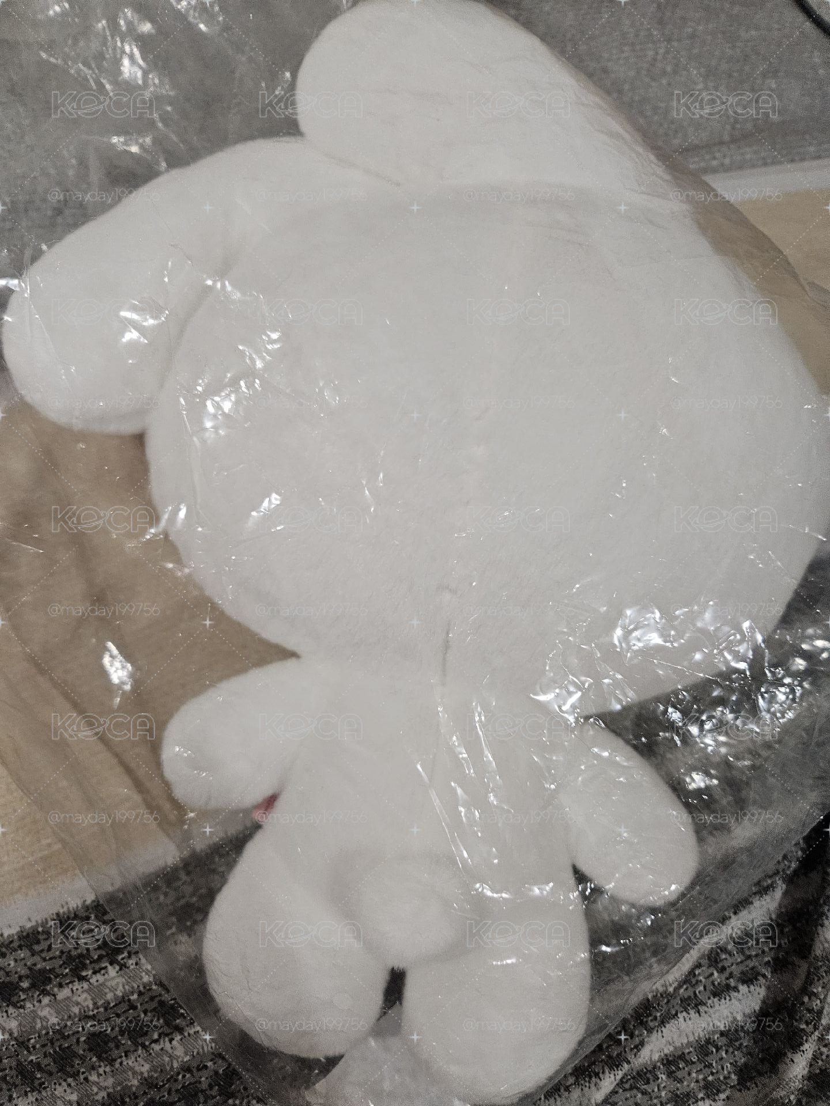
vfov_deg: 73.9
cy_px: 553
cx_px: 415
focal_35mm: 23
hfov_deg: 58.9
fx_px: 735
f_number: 1.8
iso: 640
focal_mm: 5.4
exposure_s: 1/120
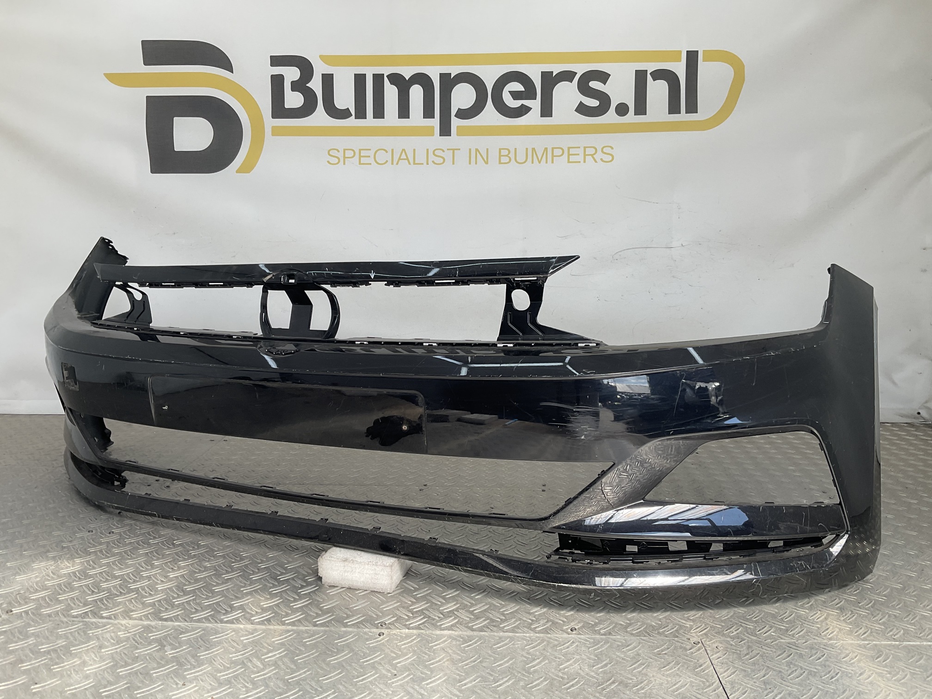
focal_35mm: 29
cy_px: 350
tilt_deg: -9.4
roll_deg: -1.6
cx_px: 466
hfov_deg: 61.7
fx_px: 781
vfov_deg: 48.2
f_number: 1.8
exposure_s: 1/324
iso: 16
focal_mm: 3
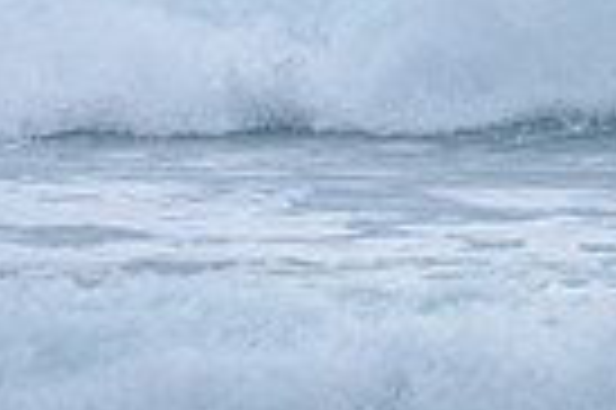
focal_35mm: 2594
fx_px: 44333
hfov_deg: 0.8
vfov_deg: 0.5
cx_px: 1299
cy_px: -160
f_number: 5.6
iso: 1600
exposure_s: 1/2000
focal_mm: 500
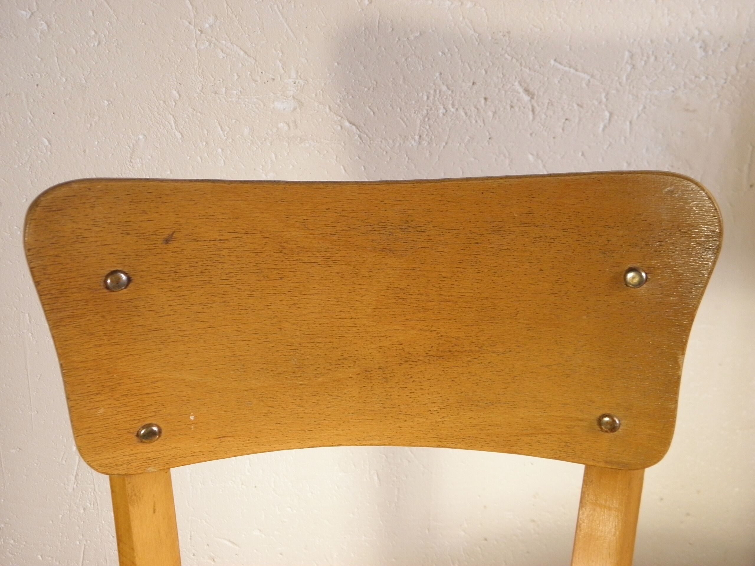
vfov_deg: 29.1
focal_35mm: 50
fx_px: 1091
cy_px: 283
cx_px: 378
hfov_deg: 38.2
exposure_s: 1/30
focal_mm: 9.1
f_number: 4
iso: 200
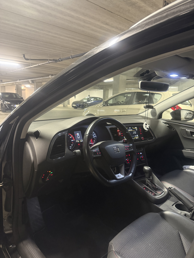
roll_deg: -1.7
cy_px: 129
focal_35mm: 24
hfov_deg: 56.8
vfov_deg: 71.6
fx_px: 179
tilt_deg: -10.1
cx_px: 97
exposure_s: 1/33
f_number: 1.78
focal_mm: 6.76
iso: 640
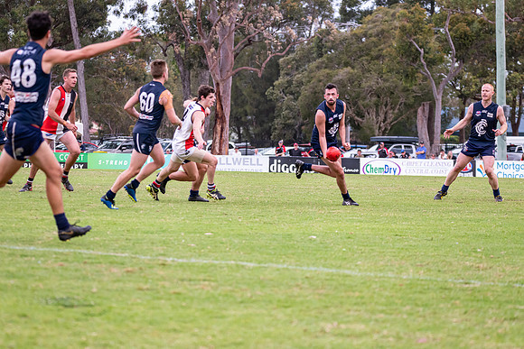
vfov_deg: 8.9
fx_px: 2256
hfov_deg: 13.2
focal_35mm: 155
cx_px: 257
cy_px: 180
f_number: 6.3
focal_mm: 150
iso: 1250
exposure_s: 1/1000
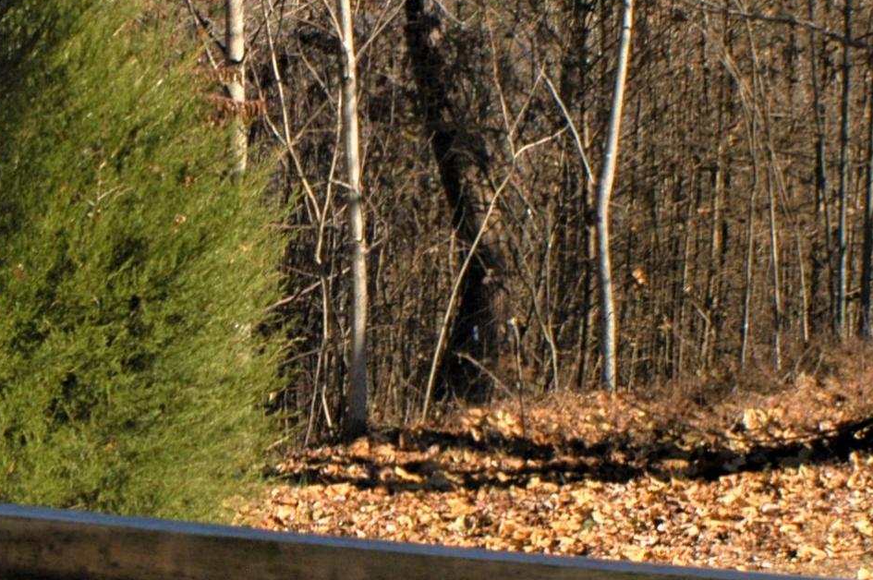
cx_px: 309
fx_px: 3575
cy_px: -6
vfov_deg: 9.2
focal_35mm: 148
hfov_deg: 13.9
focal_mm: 31
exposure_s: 1/180
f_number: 10
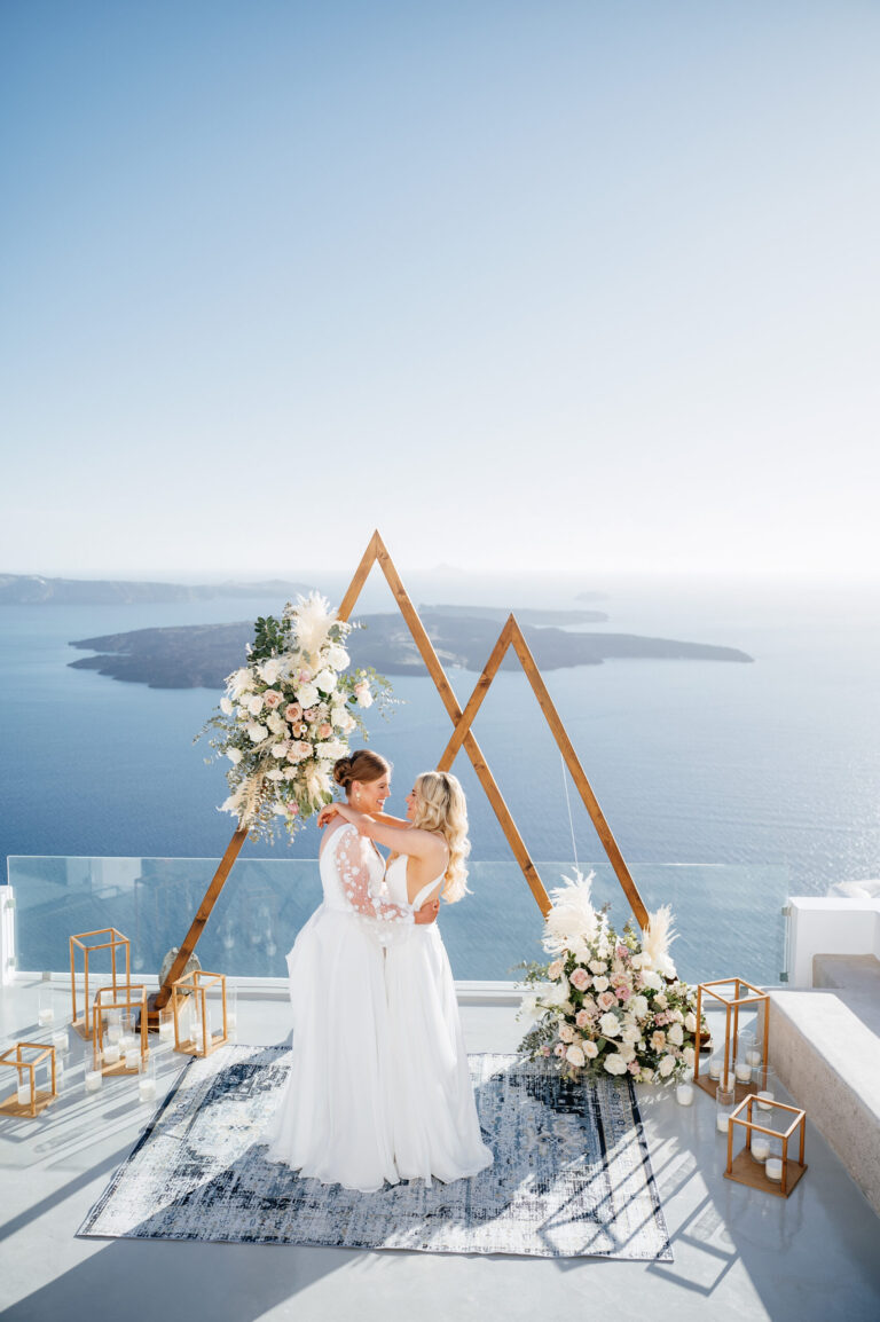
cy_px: 661
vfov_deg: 65.5
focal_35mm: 28
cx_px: 440
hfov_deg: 46.4
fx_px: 1028
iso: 100
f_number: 2.8
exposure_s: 1/1600
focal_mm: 28
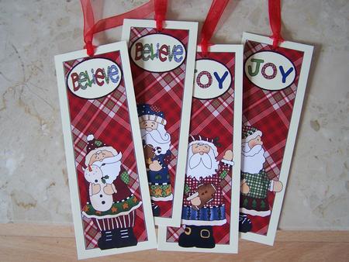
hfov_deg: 49.0
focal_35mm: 38
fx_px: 383
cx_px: 174
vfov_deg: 37.8
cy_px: 131
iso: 100
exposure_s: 1/30
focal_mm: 6.3
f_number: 2.8
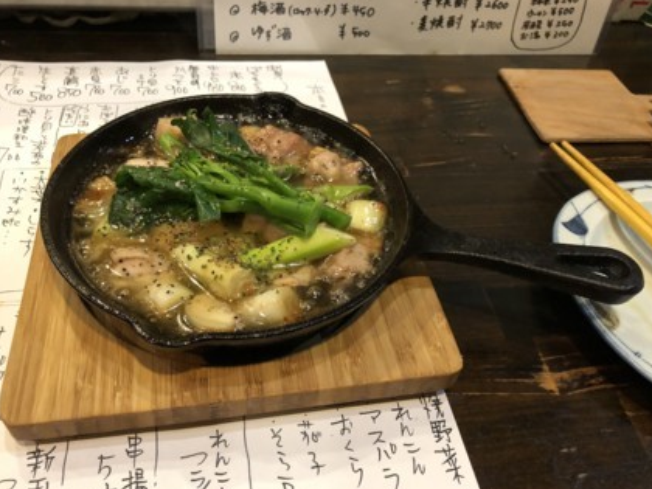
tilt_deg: -44.7
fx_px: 565
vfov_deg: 46.8
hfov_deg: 59.9
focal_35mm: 30
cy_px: 253
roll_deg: -4.6
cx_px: 310
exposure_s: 1/6
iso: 100
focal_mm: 4
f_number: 1.8
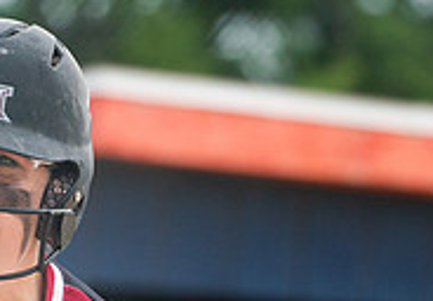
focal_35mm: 819
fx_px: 9984
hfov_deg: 2.5
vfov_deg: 1.7
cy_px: 422
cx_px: 182
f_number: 5.6
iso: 800
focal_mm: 235
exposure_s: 1/3200
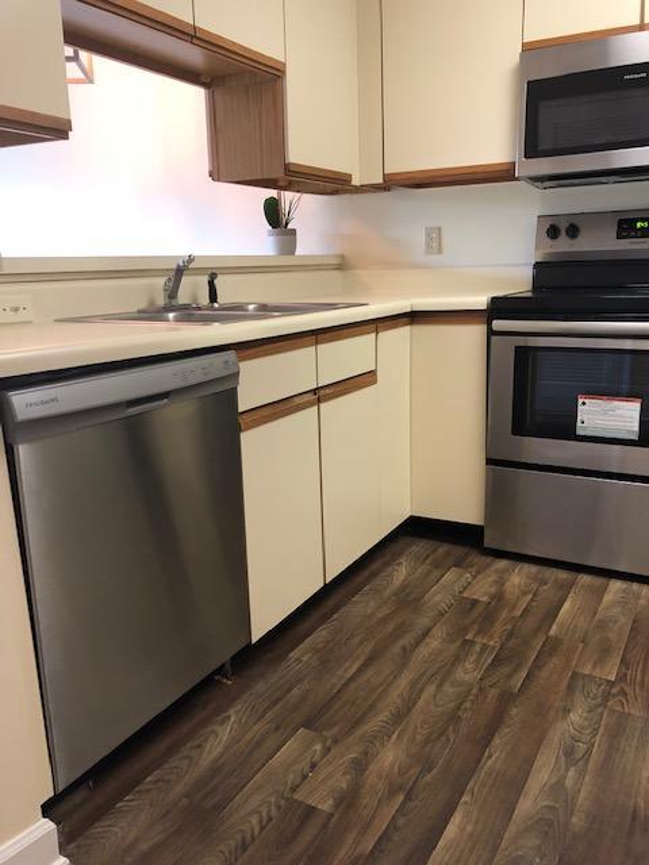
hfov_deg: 49.7
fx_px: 700
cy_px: 432
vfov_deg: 63.4
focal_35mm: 28
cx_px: 324
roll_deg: +2.1
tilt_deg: -12.2
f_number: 1.8
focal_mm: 3.99
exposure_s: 1/15
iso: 50
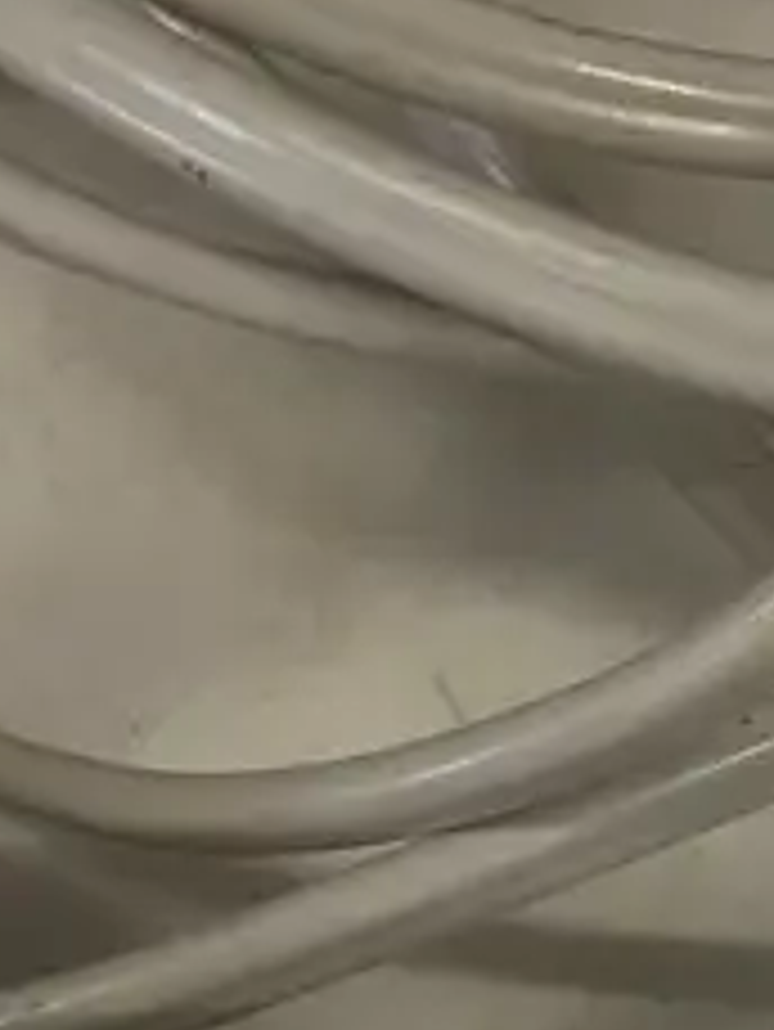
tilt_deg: -63.0
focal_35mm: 125
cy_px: 1448
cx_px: 576
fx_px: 3723
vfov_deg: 14.9
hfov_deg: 11.8
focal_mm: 3.99
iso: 125
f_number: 1.8
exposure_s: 1/50
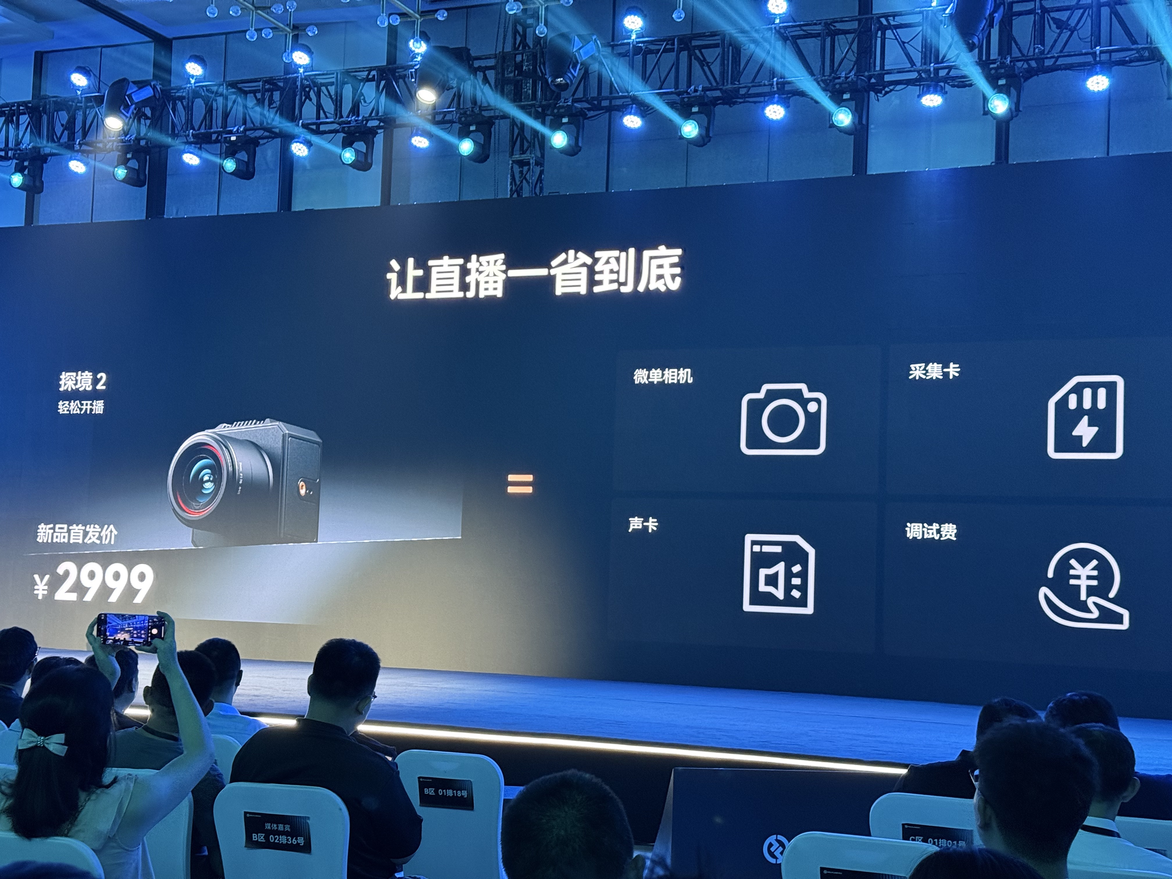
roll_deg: -1.8
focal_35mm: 48
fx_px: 1625
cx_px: 586
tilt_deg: +4.5
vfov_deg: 30.3
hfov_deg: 39.7
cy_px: 440
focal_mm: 6.76
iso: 500
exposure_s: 1/40
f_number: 1.78
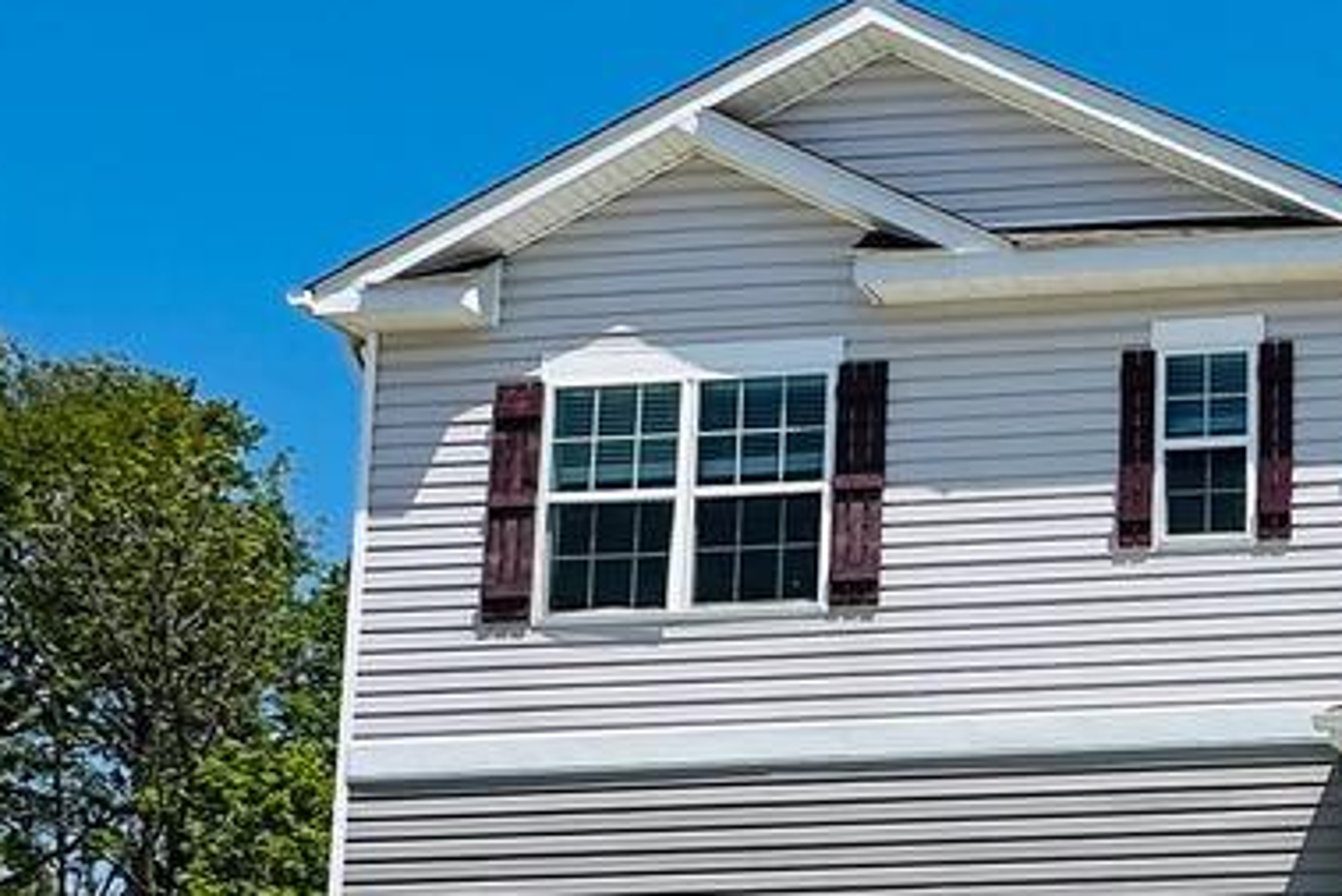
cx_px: 1678
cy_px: 900
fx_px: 2200
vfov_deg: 22.1
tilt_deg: +7.3
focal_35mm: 59
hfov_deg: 28.6
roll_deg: +0.6
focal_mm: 2.22
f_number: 2.2
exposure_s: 1/1984
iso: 50
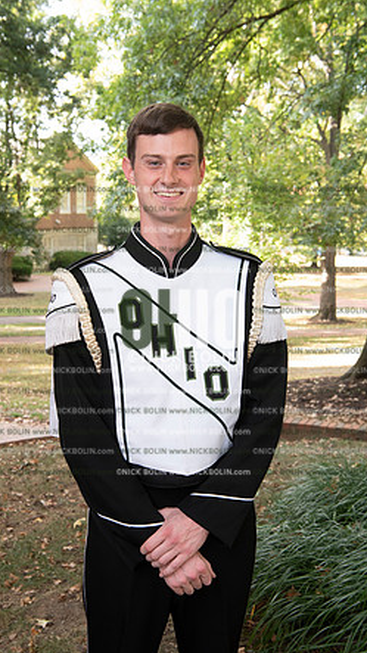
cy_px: 330
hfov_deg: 24.4
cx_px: 183
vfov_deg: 42.1
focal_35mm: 49
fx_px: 848
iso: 800
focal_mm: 46
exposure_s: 1/100
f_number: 8
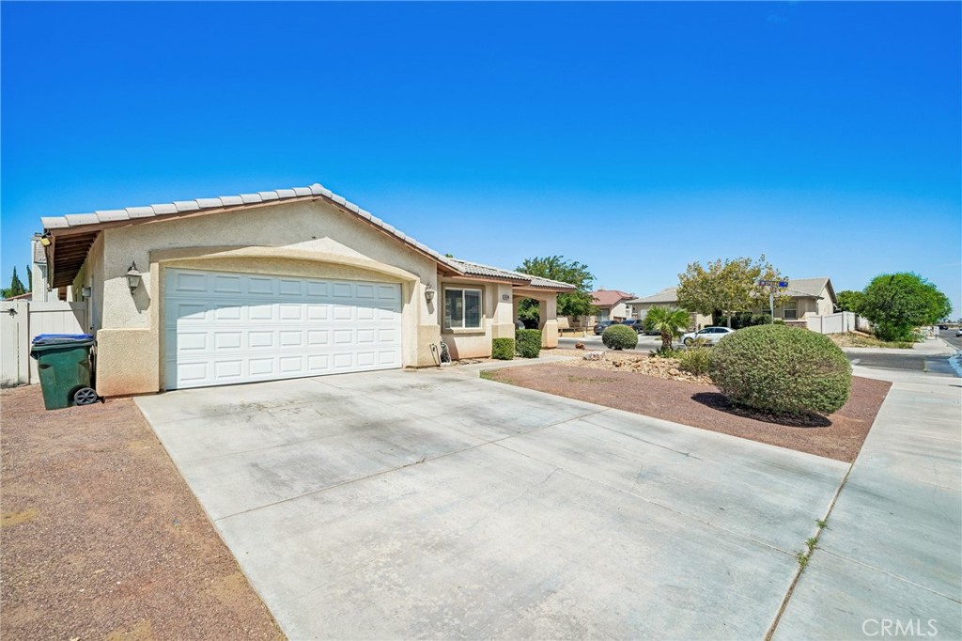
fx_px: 427
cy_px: 320
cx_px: 481
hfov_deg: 96.8
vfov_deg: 73.7
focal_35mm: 16
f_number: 10
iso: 100
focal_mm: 16
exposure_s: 1/320
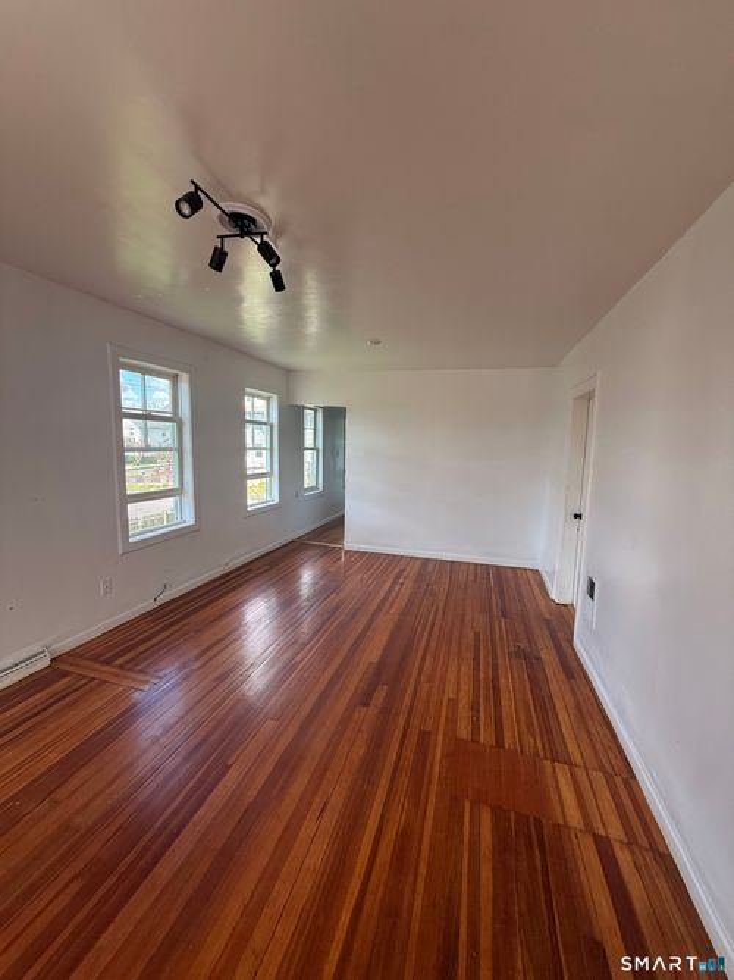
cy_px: 490
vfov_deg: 102.1
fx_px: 396
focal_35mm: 14
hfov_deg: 85.7
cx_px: 367
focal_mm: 2.22
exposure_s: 1/99
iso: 64
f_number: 2.2
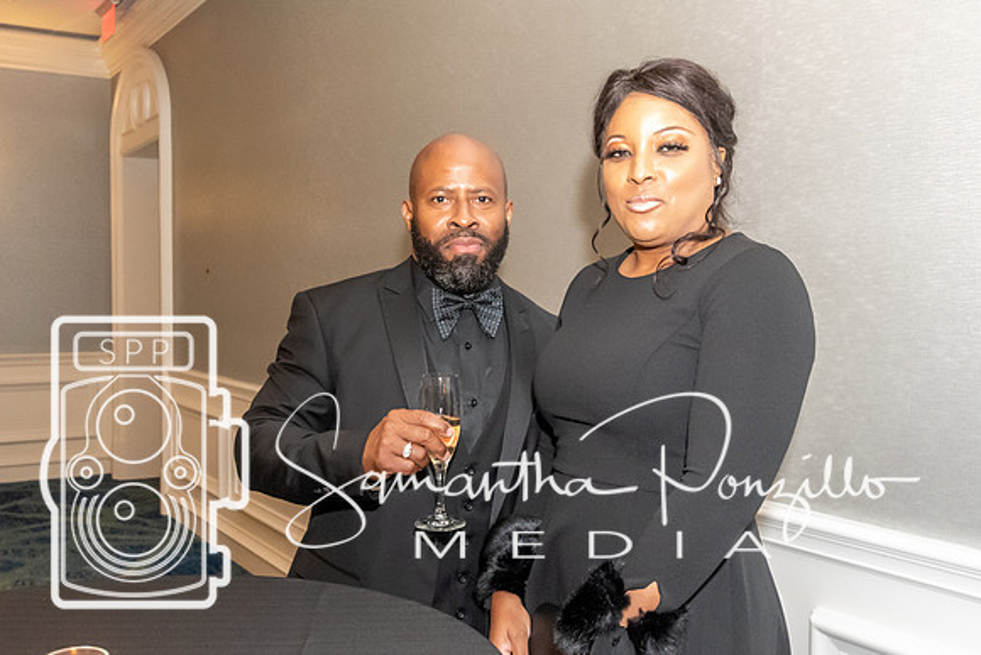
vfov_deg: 35.6
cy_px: 327
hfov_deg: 51.3
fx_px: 1020
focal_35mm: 37
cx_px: 490
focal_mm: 20
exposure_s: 1/60
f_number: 3.5
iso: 6400
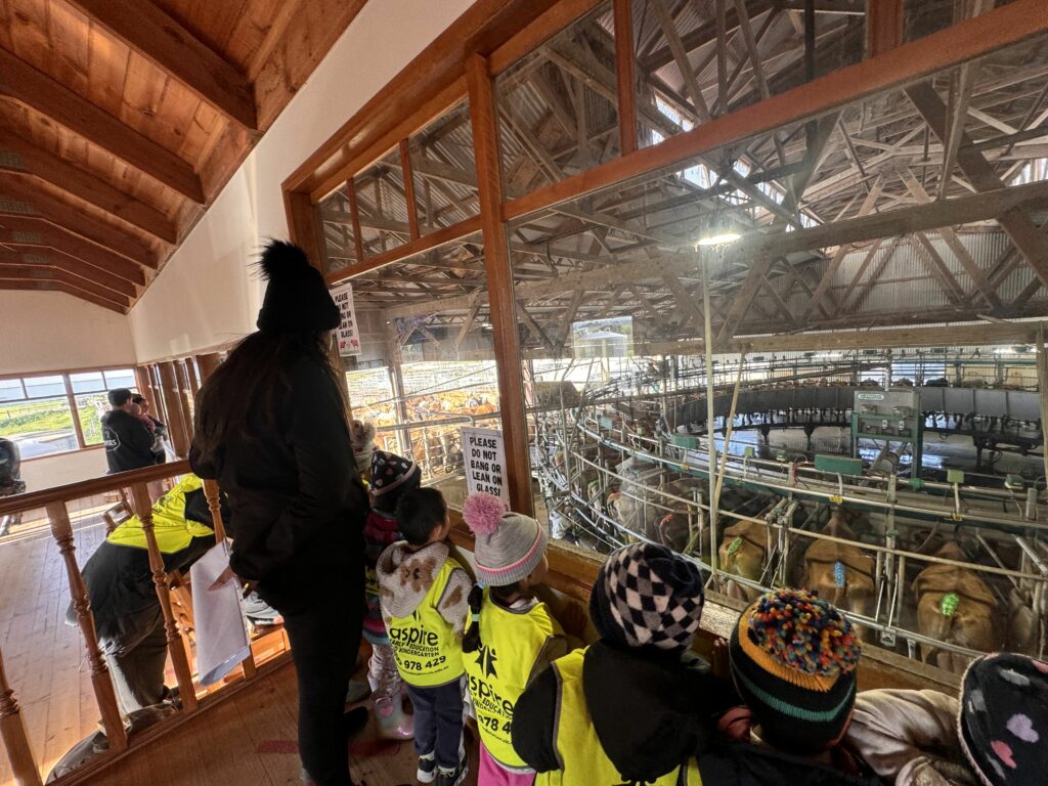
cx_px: 524
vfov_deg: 85.7
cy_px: 393
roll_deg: +7.5
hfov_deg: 102.1
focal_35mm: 14
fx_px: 424
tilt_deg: -9.4
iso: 125
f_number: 2.2
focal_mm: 2.22
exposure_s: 1/99
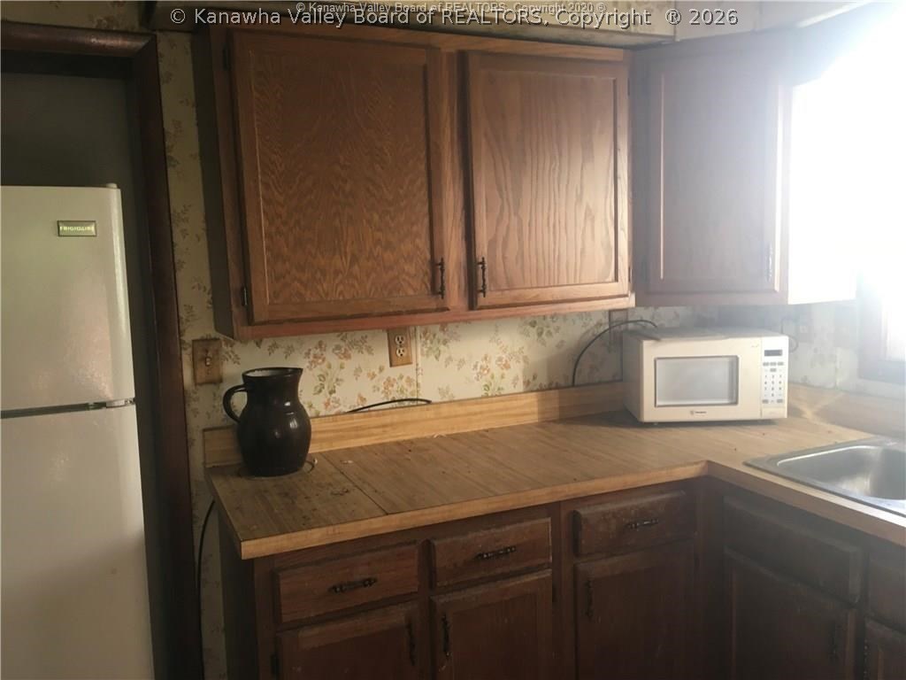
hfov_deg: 61.7
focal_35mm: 29
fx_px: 759
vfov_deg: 48.2
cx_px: 453
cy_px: 340
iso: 64
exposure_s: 1/30
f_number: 2.2
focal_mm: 4.15
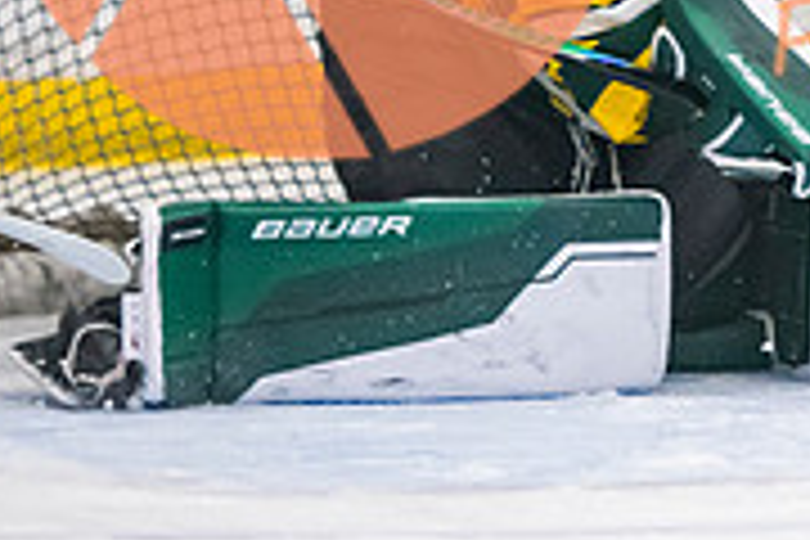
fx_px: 13746
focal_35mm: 611
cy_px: -51
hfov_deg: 3.4
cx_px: 754
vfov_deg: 2.2
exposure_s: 1/640
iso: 2500
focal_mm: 135
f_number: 3.2
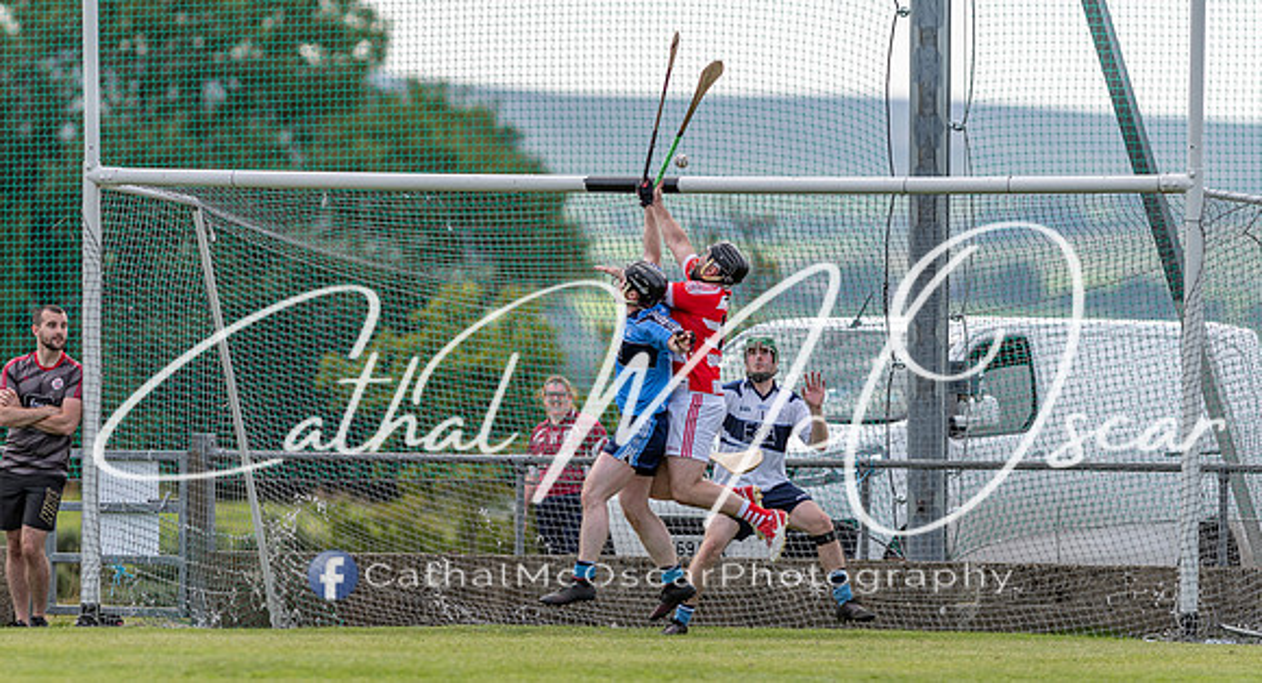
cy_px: 359
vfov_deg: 2.3
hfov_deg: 4.3
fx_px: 16661
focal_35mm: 502
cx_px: 661
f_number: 2.8
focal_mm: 300
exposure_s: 1/1600
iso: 100
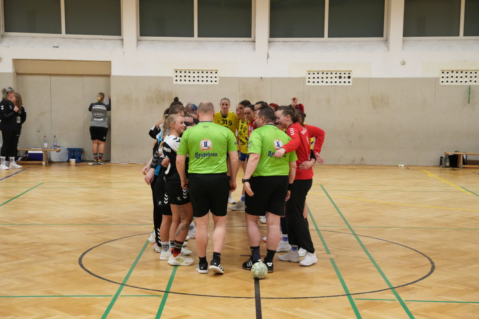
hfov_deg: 28.8
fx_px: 931
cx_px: 240
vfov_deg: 19.5
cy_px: 160
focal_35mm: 70
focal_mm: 70
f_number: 6.3
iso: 8000
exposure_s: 1/200
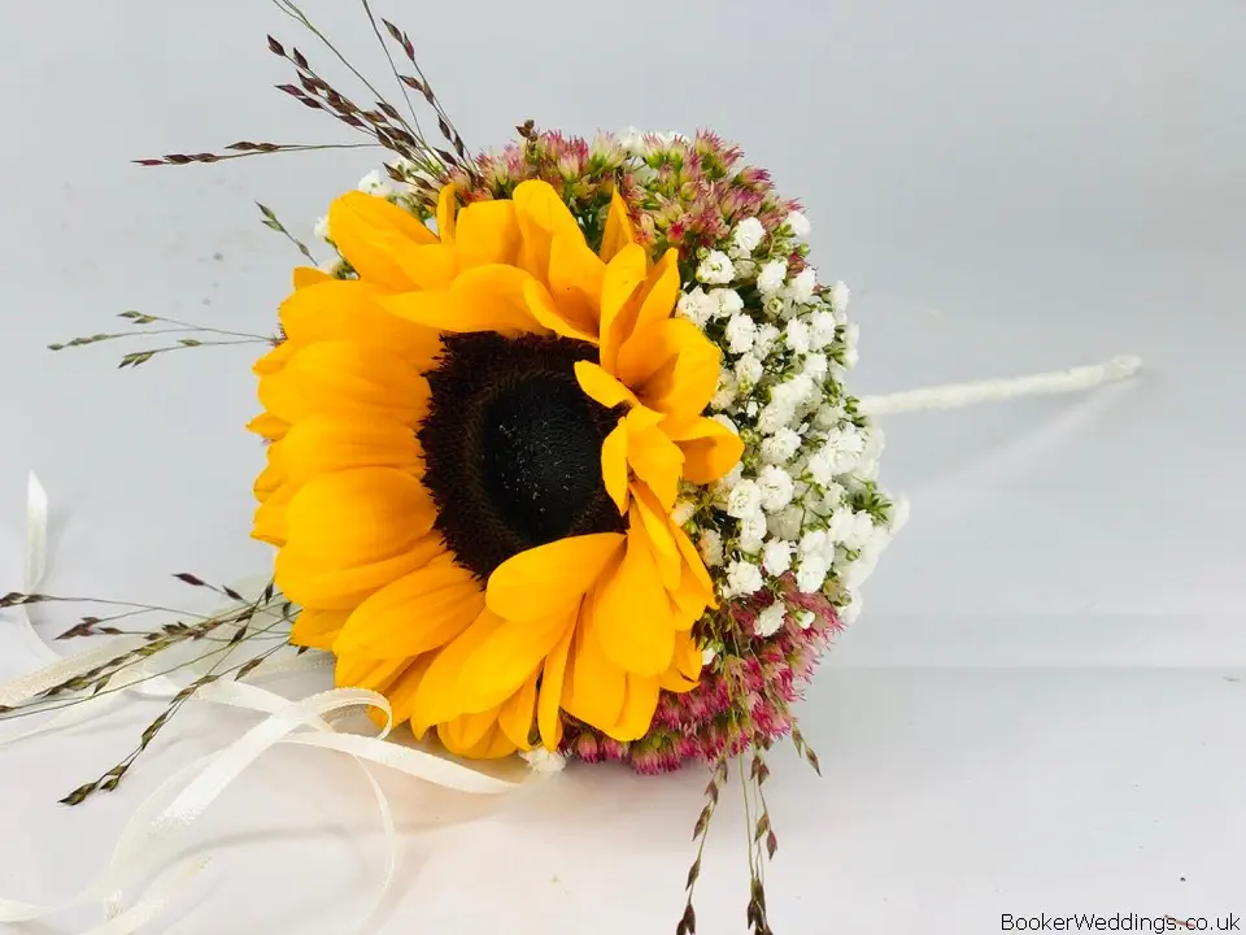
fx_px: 1872
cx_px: 623
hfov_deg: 36.8
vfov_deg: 28.0
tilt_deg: -21.6
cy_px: 468
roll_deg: -2.2
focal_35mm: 52
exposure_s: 1/119
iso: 16
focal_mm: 6
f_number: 2.4
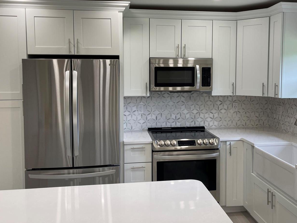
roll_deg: -0.1
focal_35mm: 34
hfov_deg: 53.9
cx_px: 162
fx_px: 292
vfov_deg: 41.6
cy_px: 90
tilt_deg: -3.6
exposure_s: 1/120
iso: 50
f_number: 1.6
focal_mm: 5.1
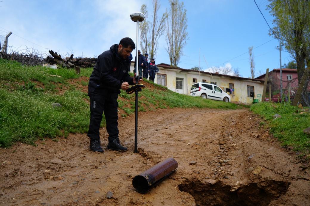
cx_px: 155
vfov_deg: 43.6
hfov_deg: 61.9
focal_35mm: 30
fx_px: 258
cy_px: 103
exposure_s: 1/400
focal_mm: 30
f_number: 5
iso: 100
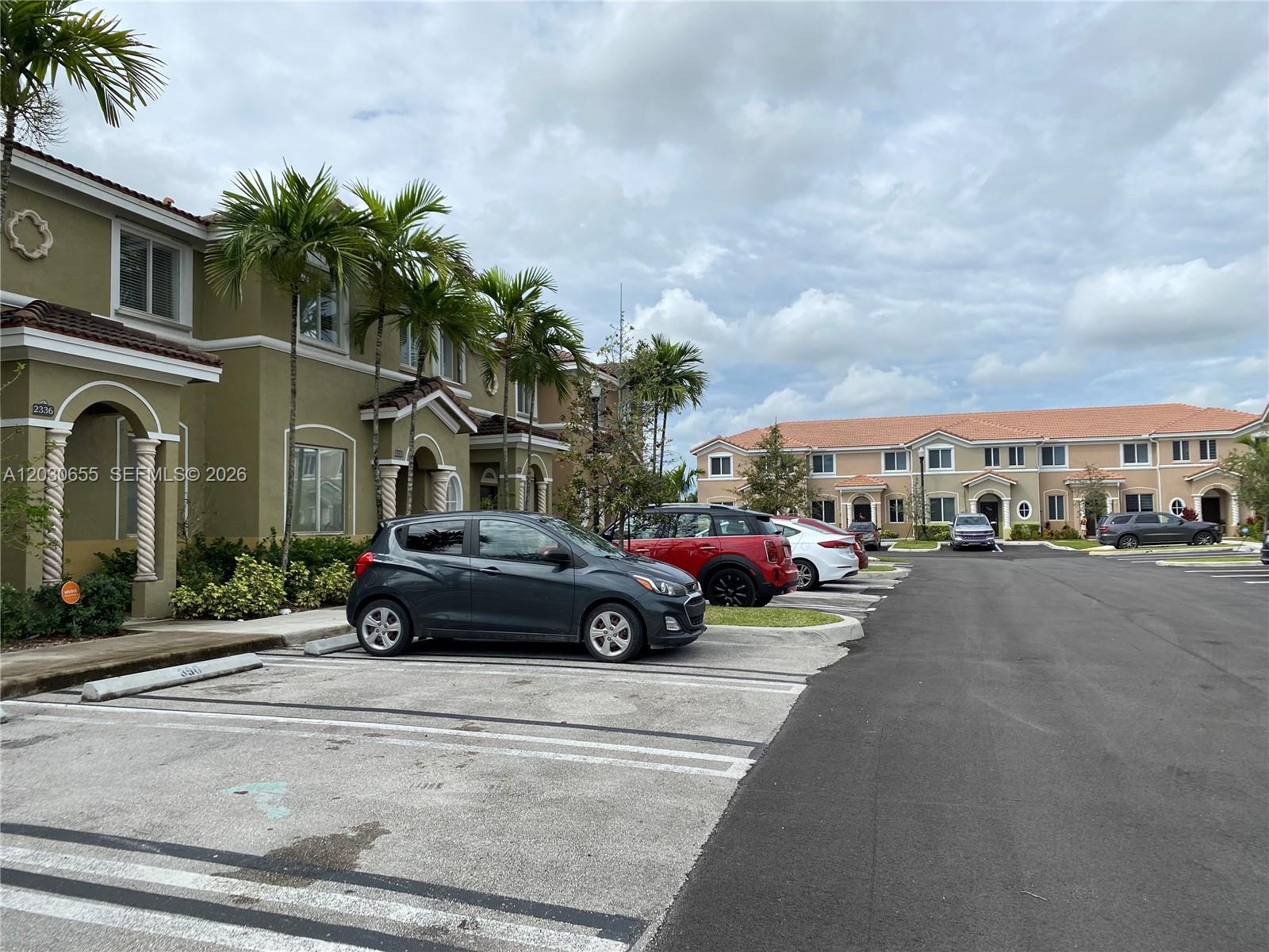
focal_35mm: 26
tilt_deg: +2.5
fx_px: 953
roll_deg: -0.1
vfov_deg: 53.1
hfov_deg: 67.3
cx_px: 634
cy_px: 476
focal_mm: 4.25
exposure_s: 1/4115
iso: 32
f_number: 1.8
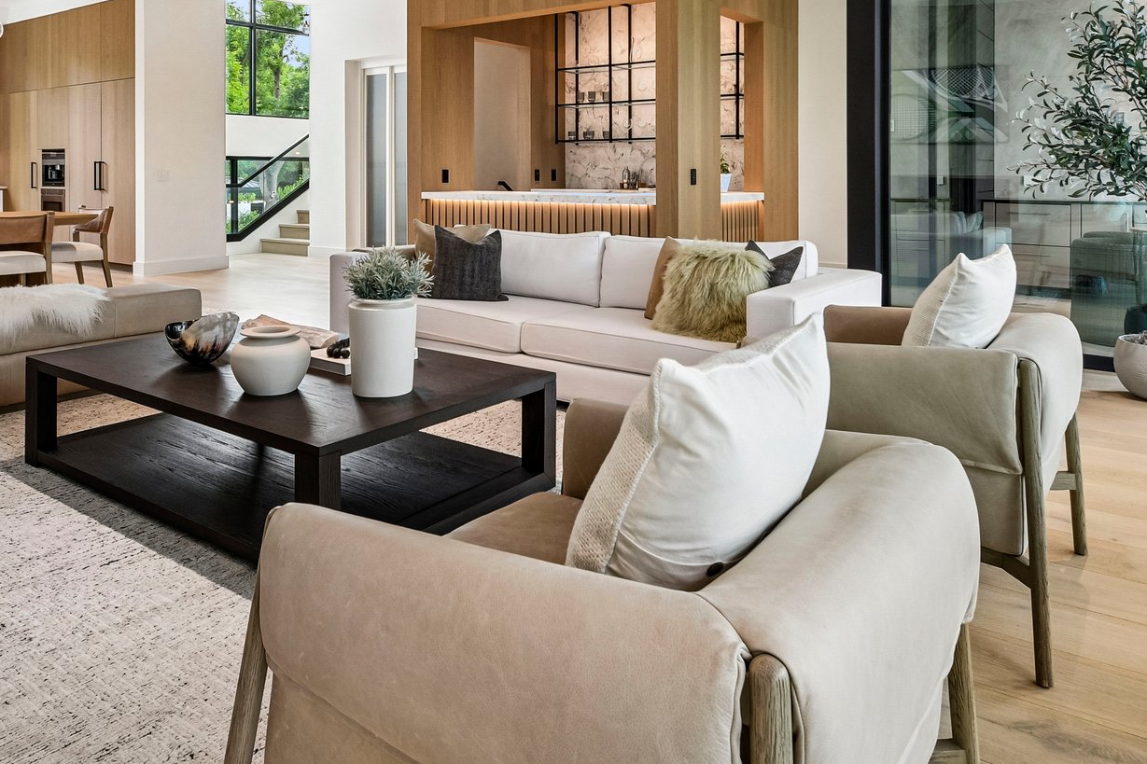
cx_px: 552
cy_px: 143
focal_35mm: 25
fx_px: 796
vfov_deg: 48.1
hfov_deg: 71.5
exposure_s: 1/13
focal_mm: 10
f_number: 8
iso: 400
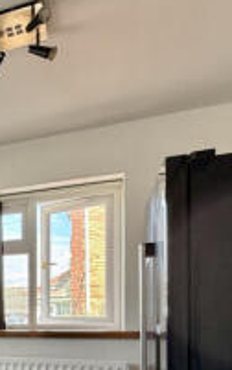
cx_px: -115
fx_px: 434
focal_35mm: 43
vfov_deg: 43.0
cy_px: 319
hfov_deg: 23.8
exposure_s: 1/99
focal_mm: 2.22
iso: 64
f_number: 2.2
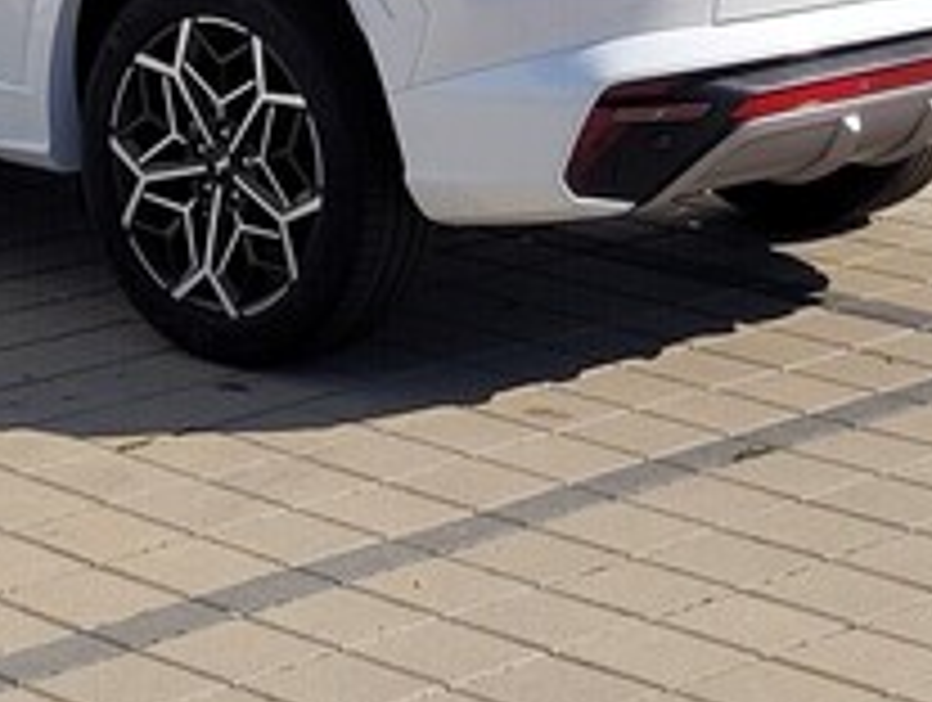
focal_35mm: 69
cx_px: 203
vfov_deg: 20.1
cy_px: -137
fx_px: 1861
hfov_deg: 27.6
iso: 40
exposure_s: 1/3109
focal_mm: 5.4
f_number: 1.8
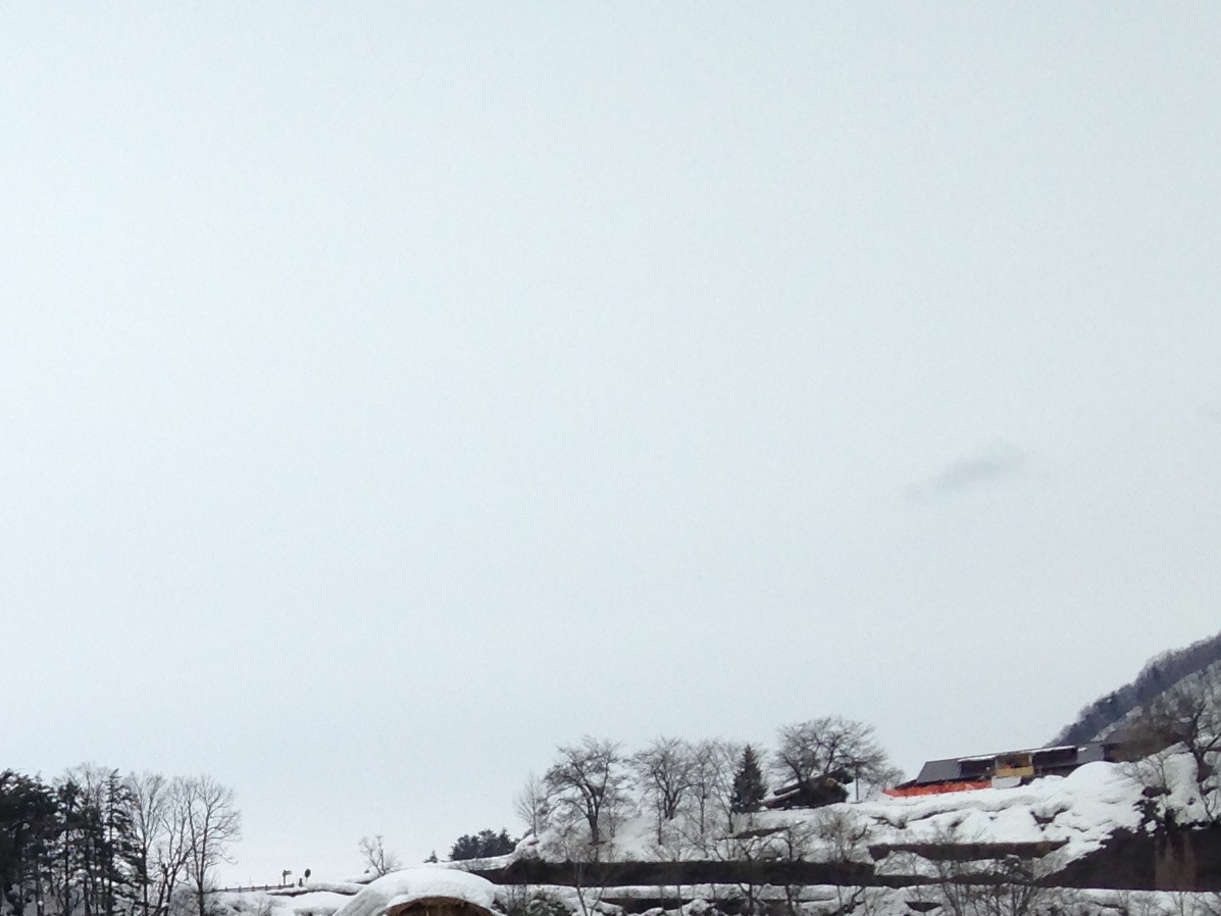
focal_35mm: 90
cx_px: -332
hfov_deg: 20.1
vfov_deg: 15.6
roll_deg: -0.4
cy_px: 1205
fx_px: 3175
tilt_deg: +3.0
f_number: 2.4
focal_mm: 4.12
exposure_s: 1/1085
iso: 50
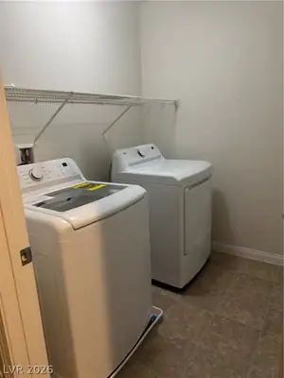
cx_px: 142
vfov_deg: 71.6
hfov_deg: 56.8
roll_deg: +2.4
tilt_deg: -14.3
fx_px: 263
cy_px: 189
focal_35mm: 24
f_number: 1.78
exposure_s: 1/60
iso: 400
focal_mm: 6.76
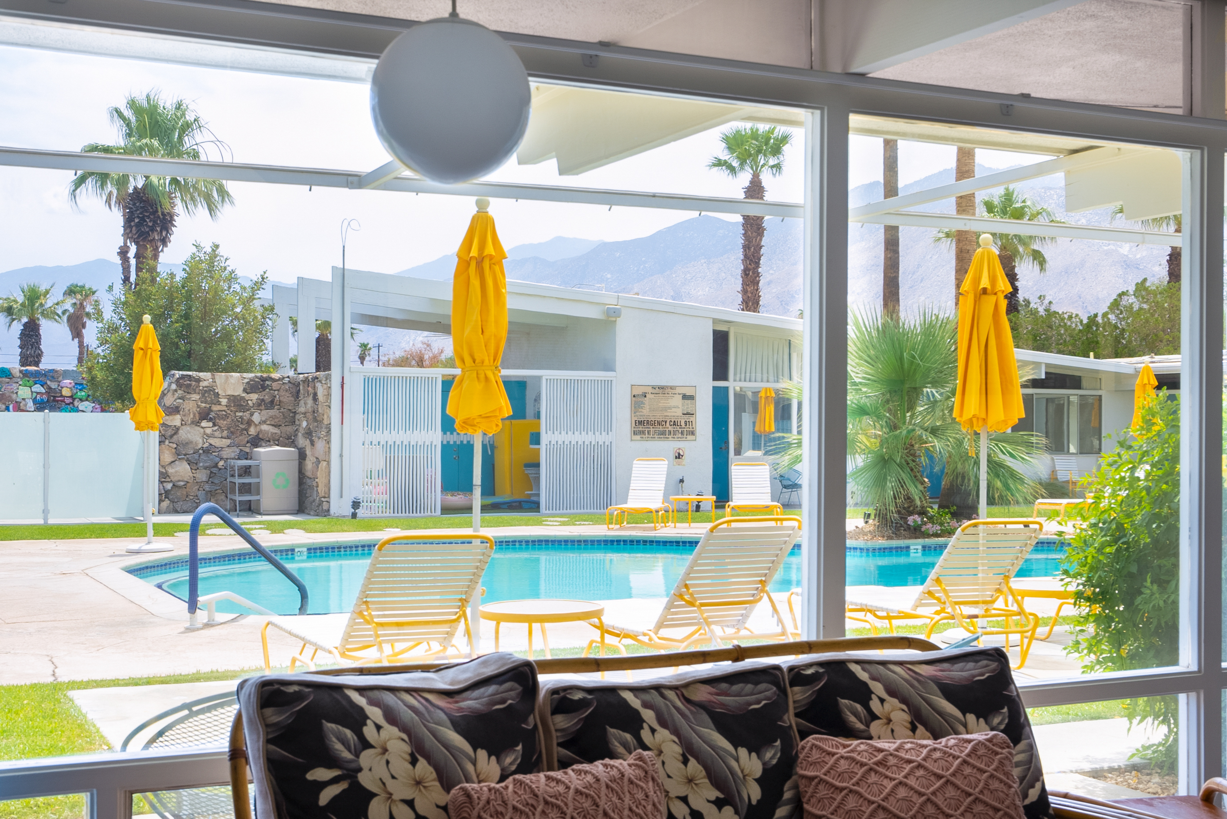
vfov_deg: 29.3
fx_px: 1568
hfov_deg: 42.7
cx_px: 614
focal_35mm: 46
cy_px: 410
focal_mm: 31
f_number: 9
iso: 100
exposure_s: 1/13
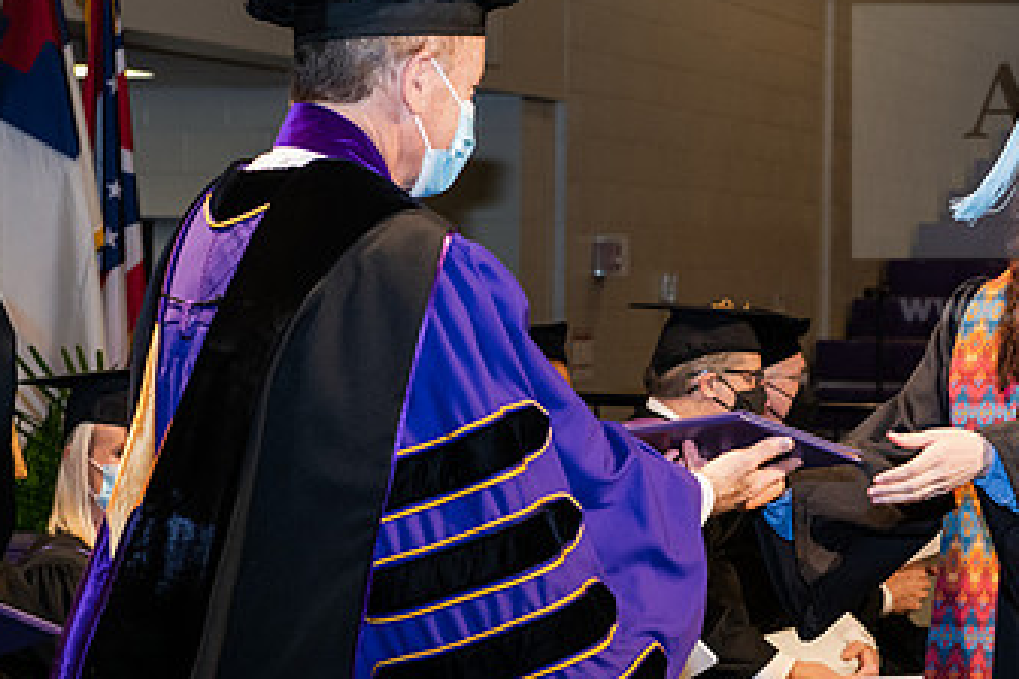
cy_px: 371
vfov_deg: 12.0
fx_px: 3227
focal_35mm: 114
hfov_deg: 17.8
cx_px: 761
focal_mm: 66
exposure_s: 1/200
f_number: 6.3
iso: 1600
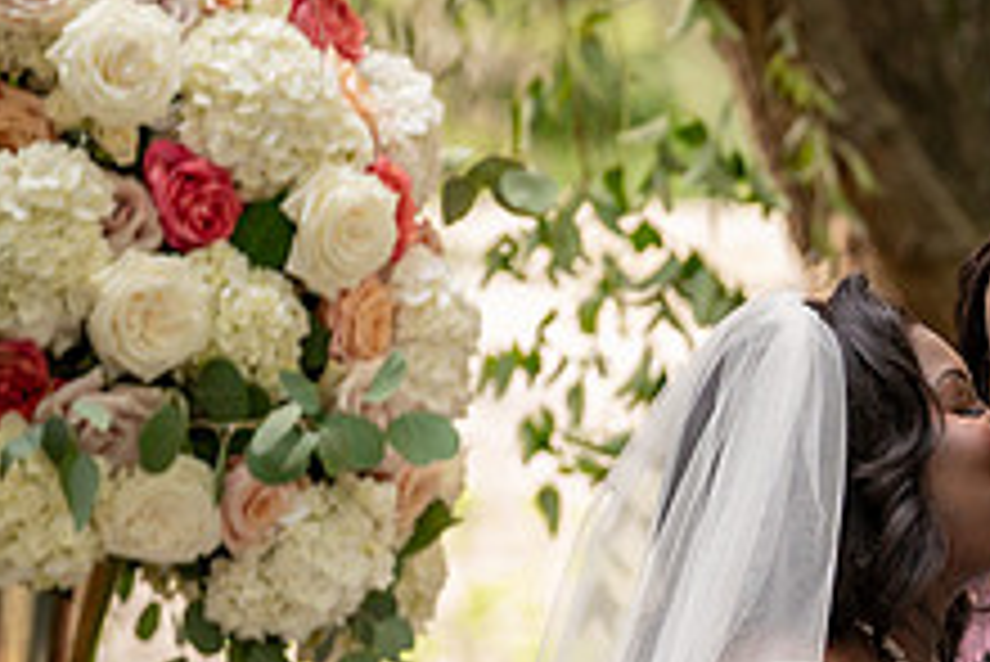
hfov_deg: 5.5
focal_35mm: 375
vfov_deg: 3.7
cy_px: 734
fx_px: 10319
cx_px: 1375
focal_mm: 133
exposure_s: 1/200
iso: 640
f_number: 4
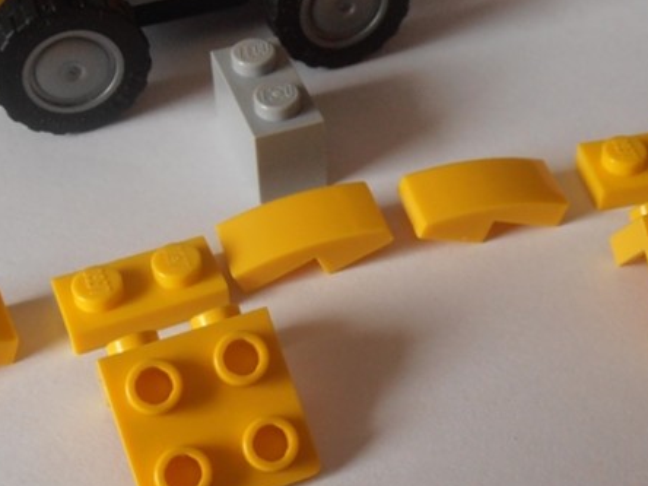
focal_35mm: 75
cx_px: 439
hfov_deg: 25.8
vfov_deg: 19.6
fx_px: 1404
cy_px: 274
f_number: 3.9
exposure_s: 1/30
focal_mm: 6.61
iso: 125
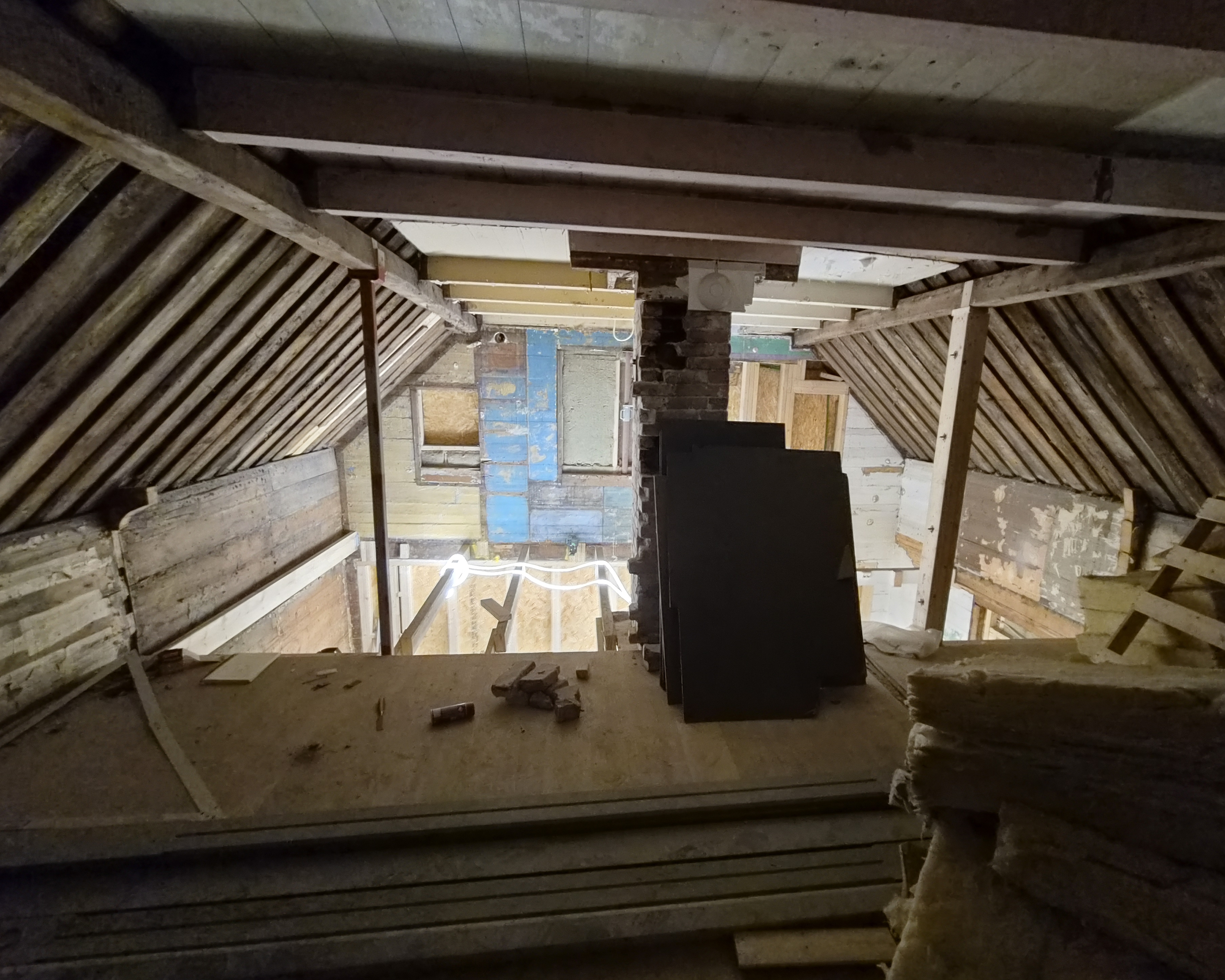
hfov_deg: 100.5
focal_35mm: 14
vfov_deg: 88.0
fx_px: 508
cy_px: 503
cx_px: 665
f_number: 2.2
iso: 800
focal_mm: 2.2
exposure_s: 1/50
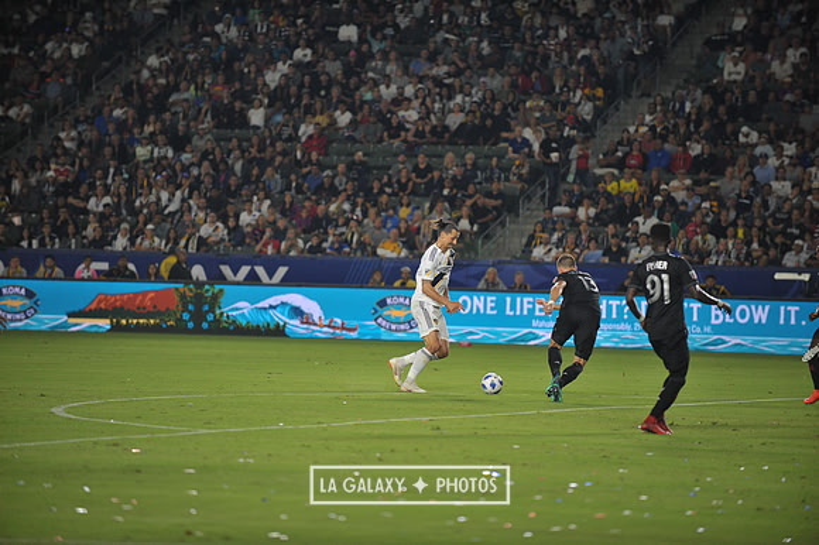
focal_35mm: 200
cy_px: 272
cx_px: 410
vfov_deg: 6.9
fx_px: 4547
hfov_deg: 10.3
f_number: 2.8
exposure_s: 1/1000
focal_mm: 200
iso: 1250
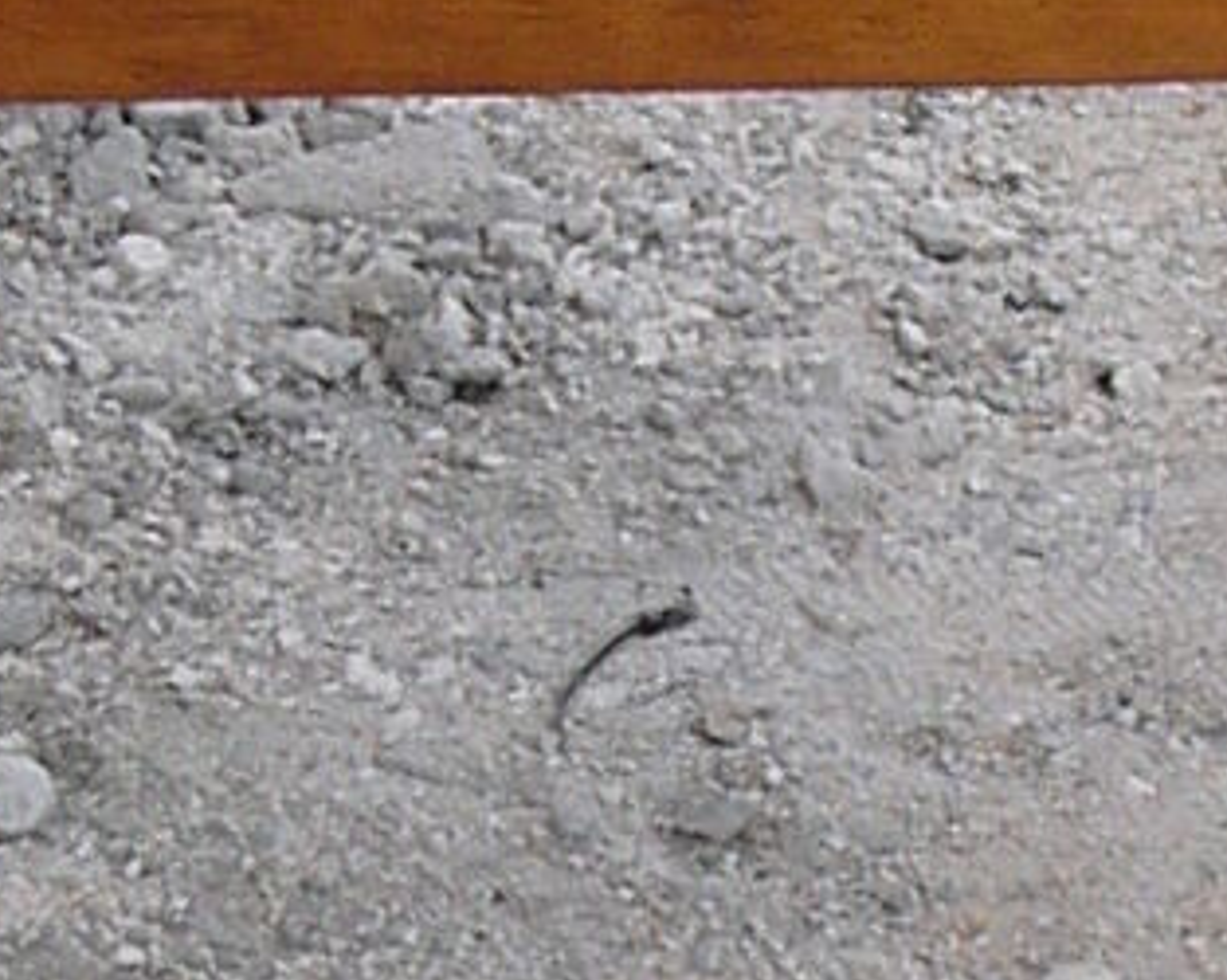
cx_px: 757
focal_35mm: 345
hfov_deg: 5.6
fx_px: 12521
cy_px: 866
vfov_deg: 4.5
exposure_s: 1/125
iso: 50
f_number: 4
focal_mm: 8
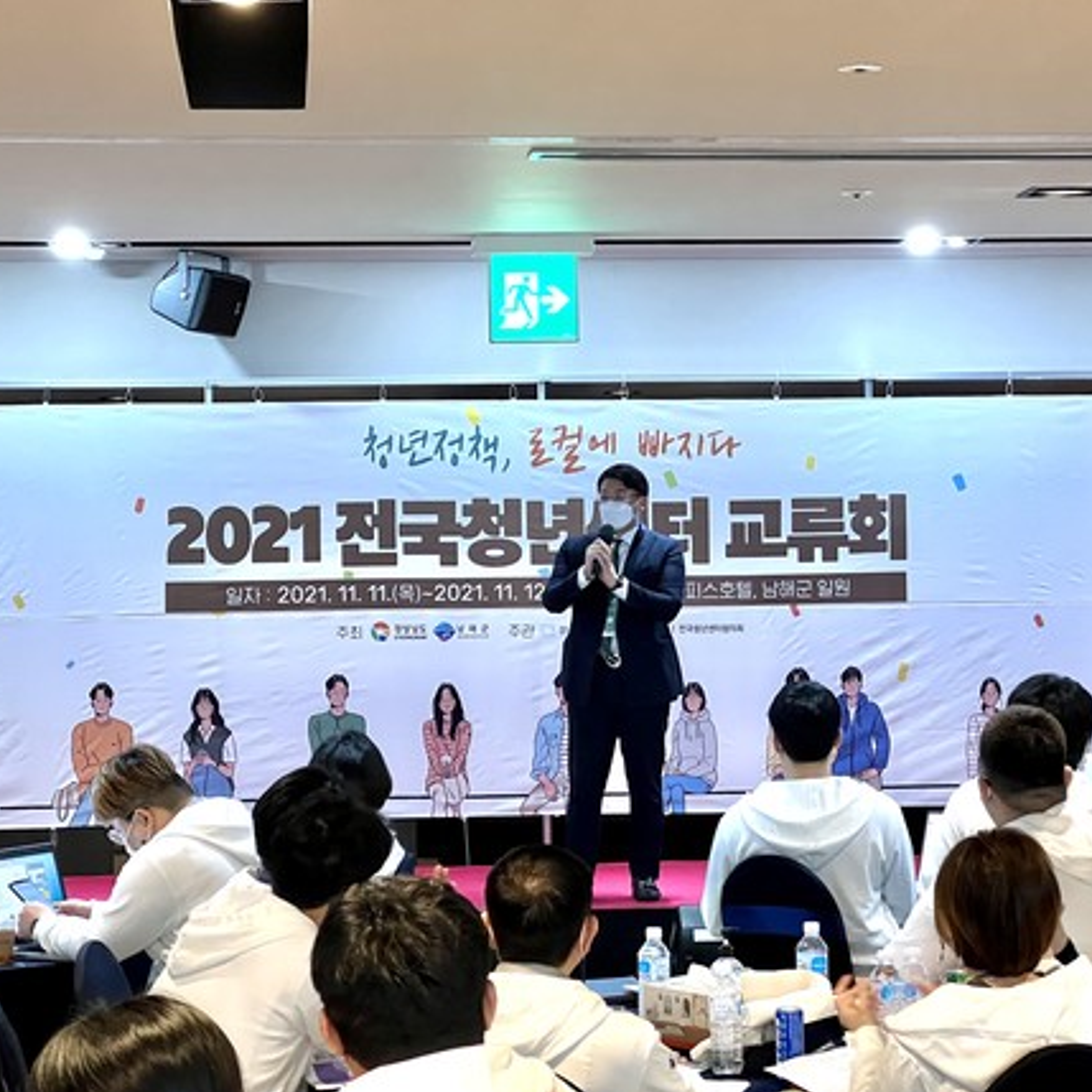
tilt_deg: +0.8
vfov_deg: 18.9
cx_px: 619
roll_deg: +1.4
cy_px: 543
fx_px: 3284
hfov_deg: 18.9
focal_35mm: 92
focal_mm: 9
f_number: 2.8
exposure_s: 1/60
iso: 400
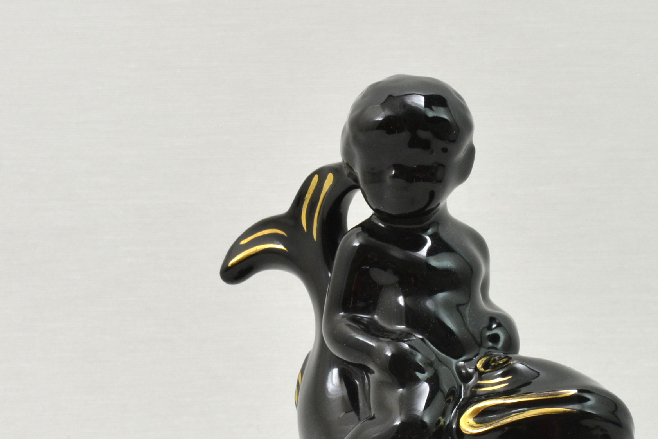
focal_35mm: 140
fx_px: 2565
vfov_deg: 9.7
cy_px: 419
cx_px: 459
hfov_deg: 14.6
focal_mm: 35
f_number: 11
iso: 400
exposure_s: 1/8
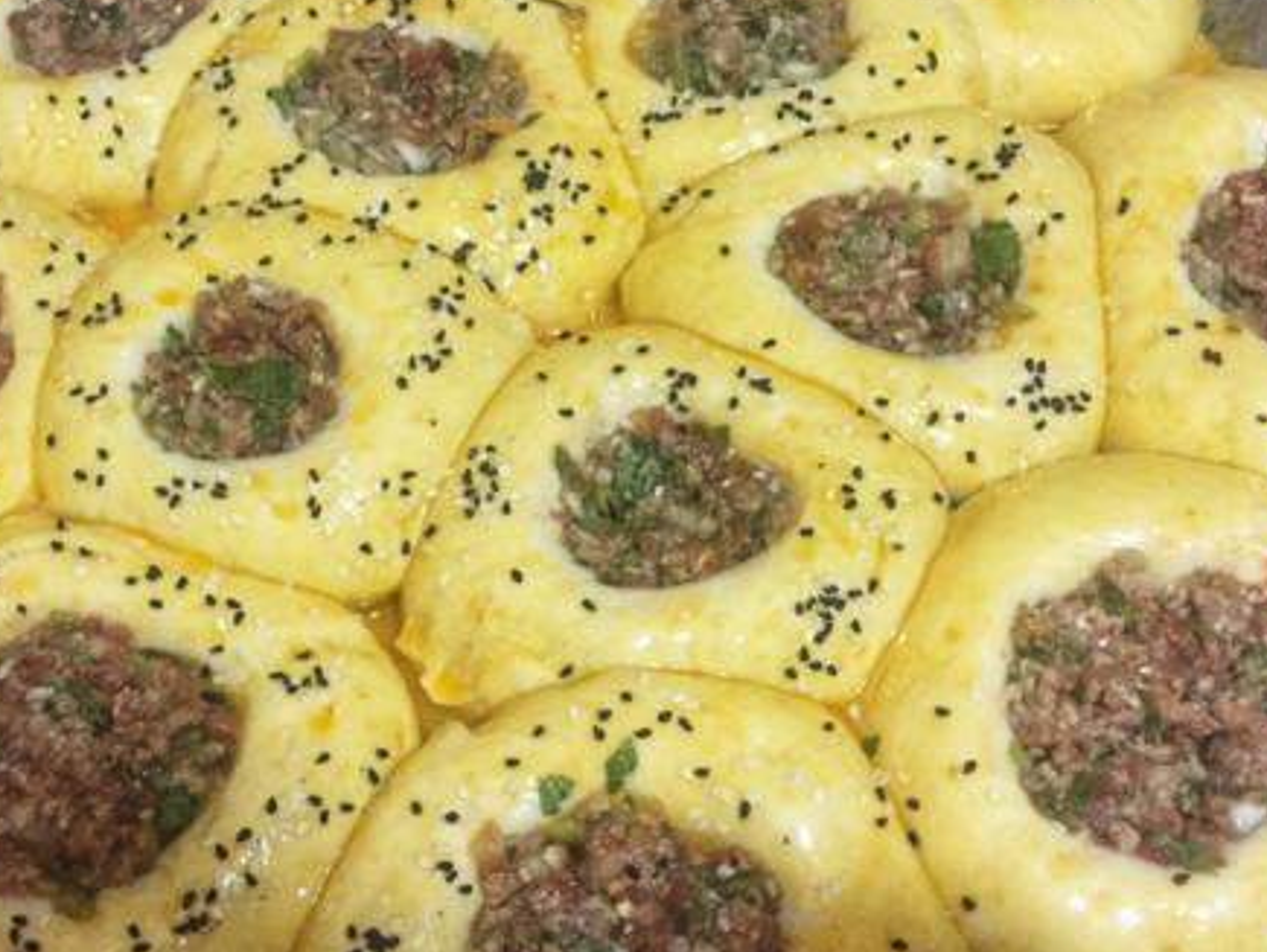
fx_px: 1685
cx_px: 542
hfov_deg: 41.1
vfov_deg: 31.6
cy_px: 477
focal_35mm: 46
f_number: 2.2
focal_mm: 4.15
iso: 400
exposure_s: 1/17
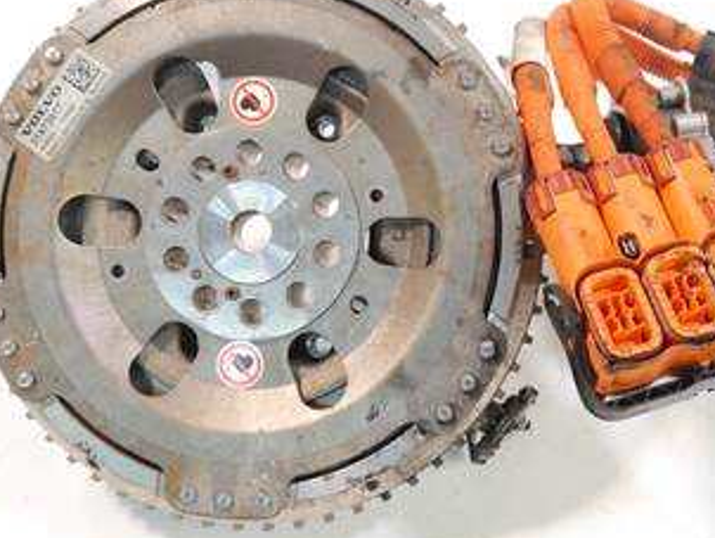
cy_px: 239
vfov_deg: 27.1
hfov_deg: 35.2
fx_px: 1116
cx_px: 464
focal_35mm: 54
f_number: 3.9
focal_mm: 17
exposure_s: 1/60
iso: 1250
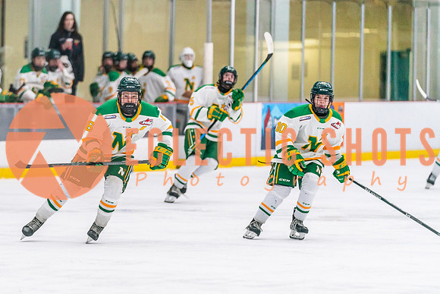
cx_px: 131
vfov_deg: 5.8
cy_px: 147
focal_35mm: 237
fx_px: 2895
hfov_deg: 8.7
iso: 3200
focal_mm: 161
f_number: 2.8
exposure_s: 1/1250
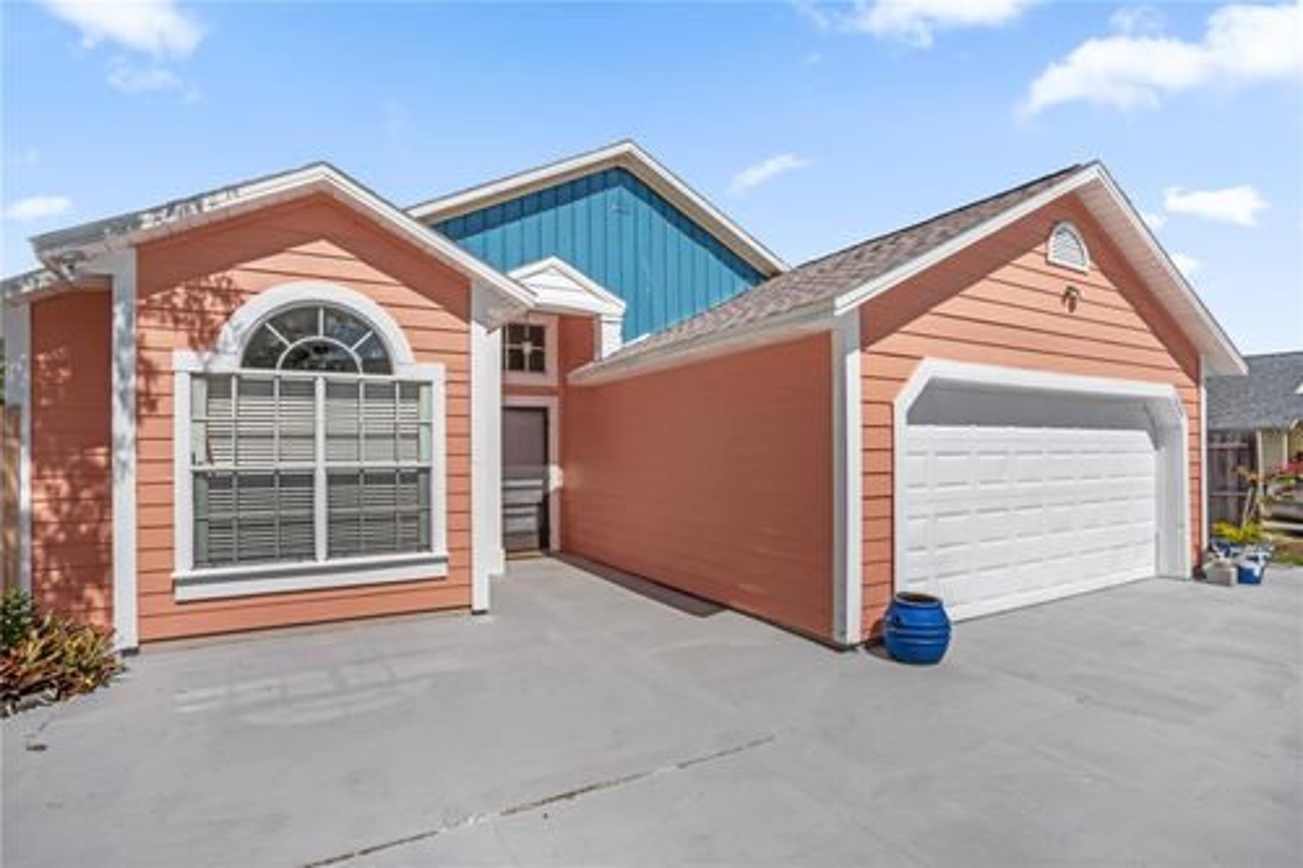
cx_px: 652
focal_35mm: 17
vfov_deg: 70.4
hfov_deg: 93.3
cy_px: 434
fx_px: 615
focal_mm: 17
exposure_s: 1/2000
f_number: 22
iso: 125
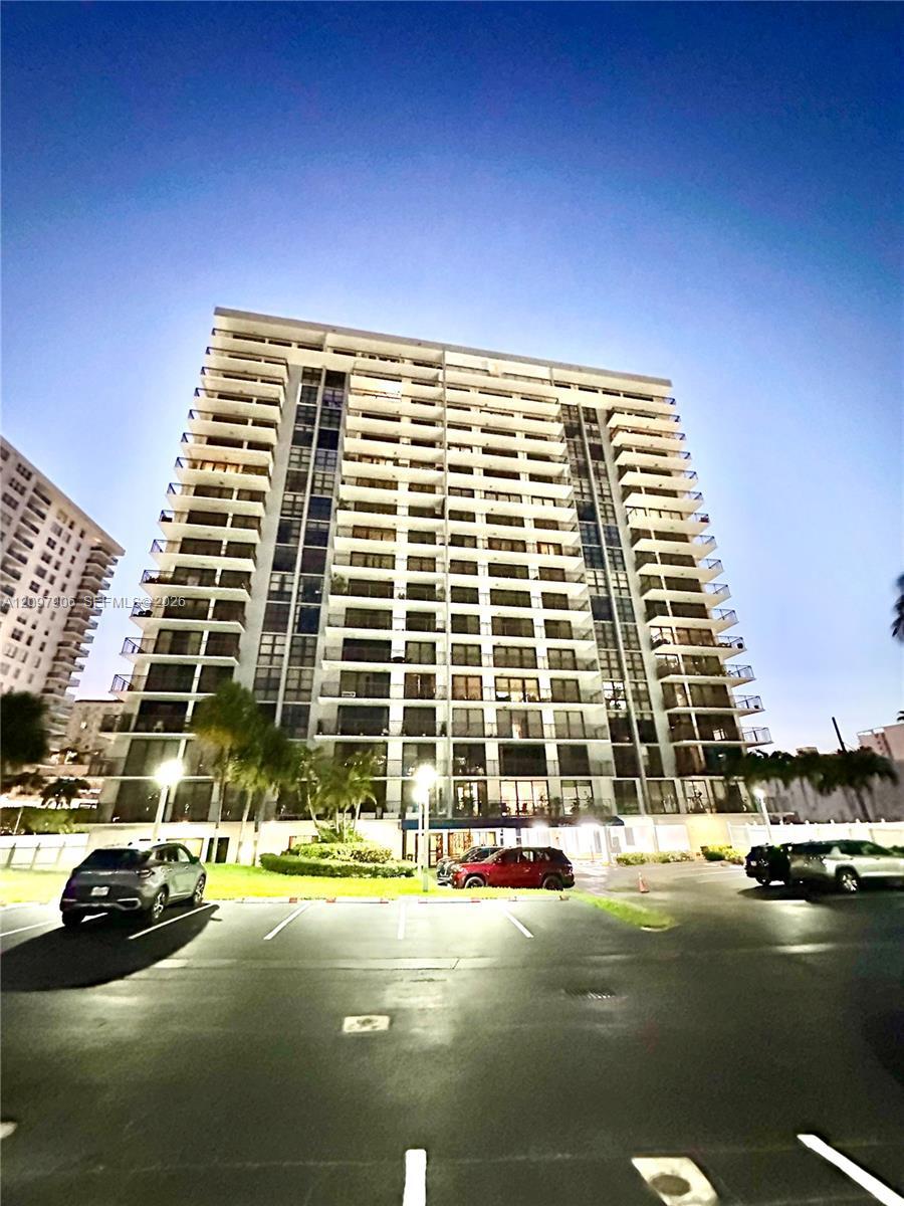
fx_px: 487
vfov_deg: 102.1
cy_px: 603
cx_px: 452
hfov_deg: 85.7
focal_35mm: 14
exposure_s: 1/30
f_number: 2.2
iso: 2000
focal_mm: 2.22
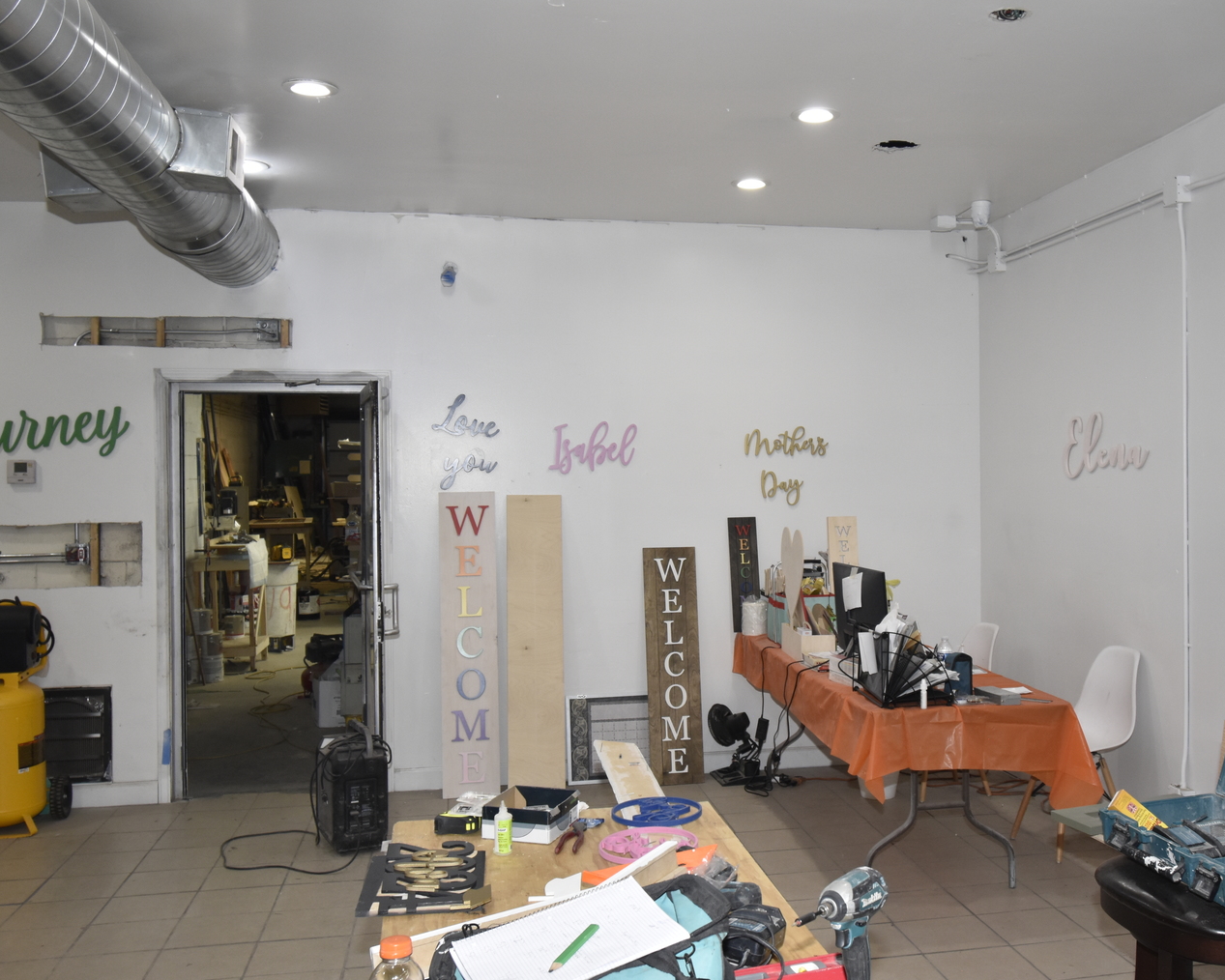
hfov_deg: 50.0
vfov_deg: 41.2
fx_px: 1305
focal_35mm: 36
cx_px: 729
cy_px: 471
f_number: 5.6
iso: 800
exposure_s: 1/80
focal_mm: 20
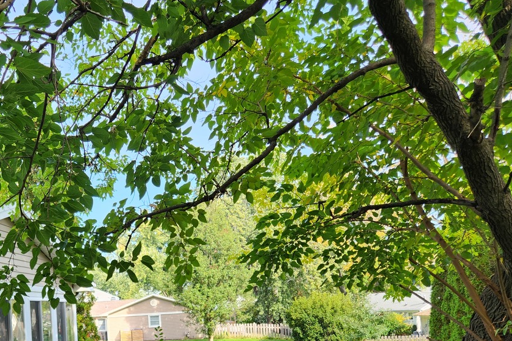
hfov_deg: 45.0
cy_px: 294
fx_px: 583
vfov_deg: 31.4
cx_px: 101
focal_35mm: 41
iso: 20
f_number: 1.8
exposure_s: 1/180
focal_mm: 5.4
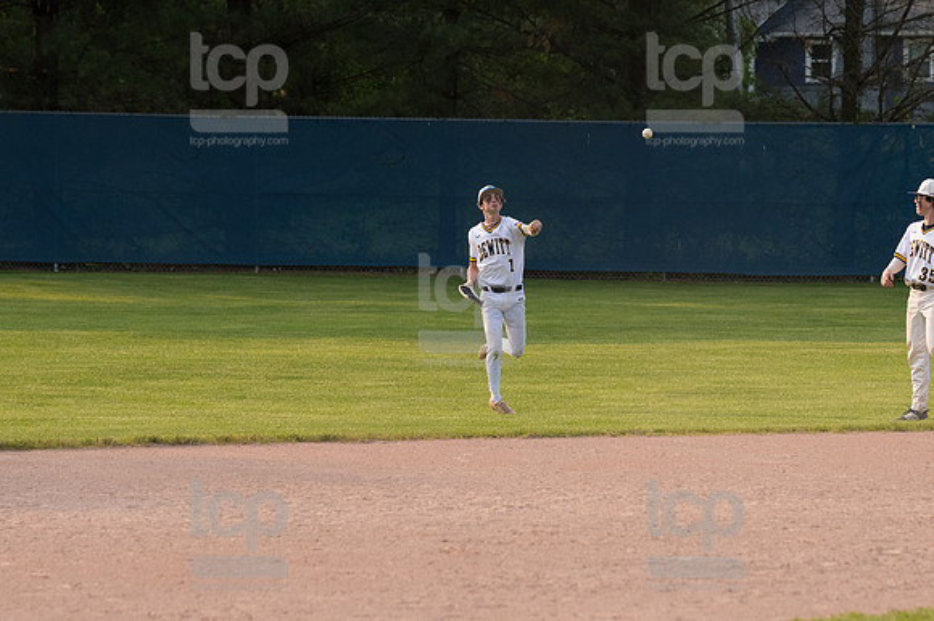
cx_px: 467
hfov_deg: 7.1
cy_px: 310
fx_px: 7571
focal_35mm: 292
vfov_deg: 4.7
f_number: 5.6
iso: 800
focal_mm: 195
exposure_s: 1/1600
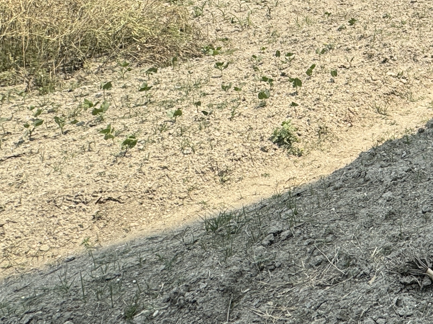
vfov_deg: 30.8
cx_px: 534
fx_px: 550
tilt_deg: -5.2
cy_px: 10
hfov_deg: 33.8
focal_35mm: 44
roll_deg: +1.4
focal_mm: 2.22
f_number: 2.2
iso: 40
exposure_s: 1/1395
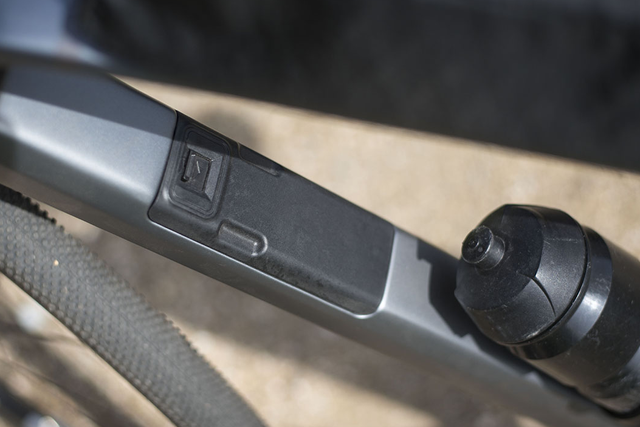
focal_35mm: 57
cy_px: 229
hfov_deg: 35.0
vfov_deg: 23.8
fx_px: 1014
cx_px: 284
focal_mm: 50
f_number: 2.5
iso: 100
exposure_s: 1/2500
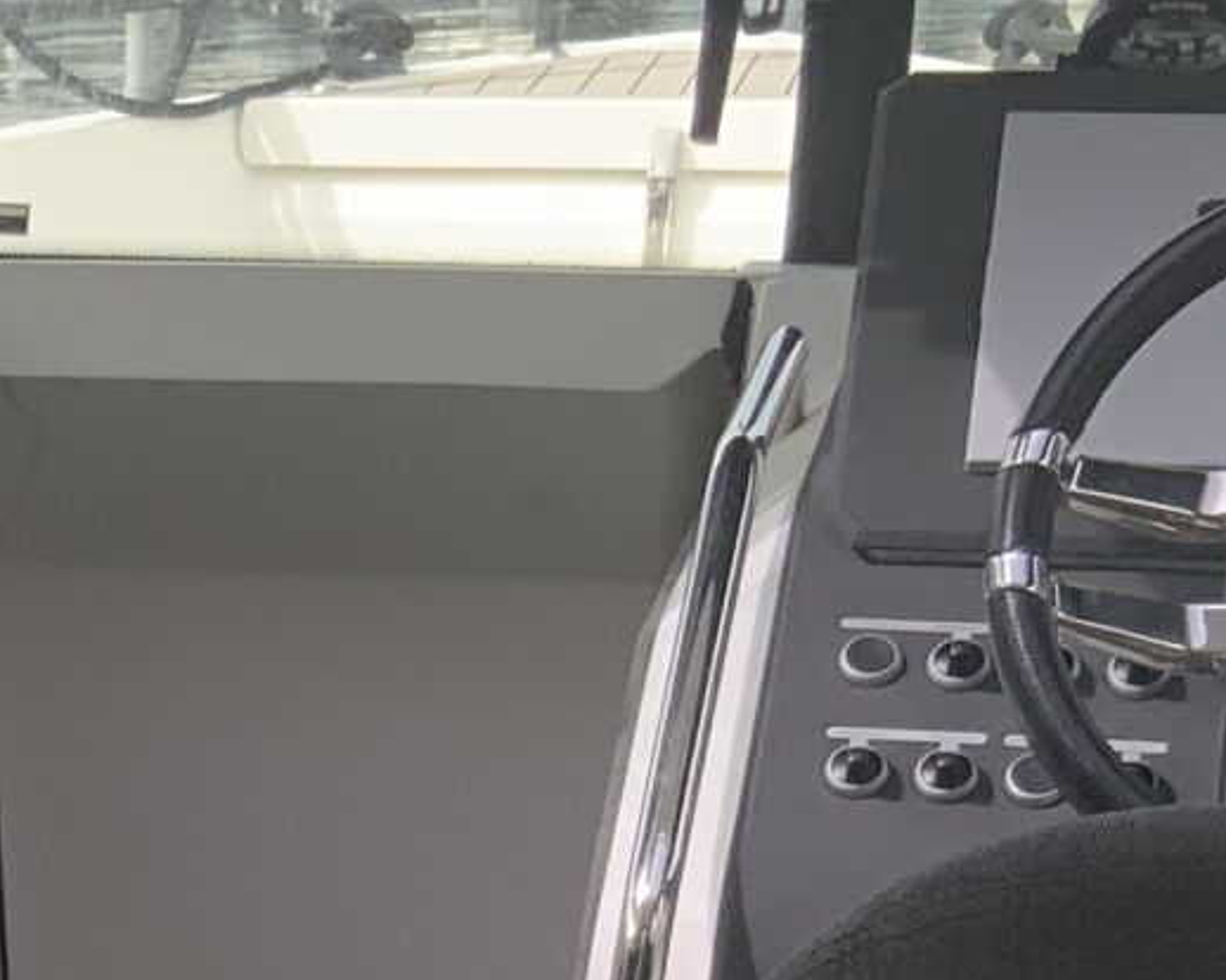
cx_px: -722
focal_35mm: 140
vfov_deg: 10.6
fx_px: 5078
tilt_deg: -21.2
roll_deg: +0.4
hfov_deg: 12.9
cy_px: 1515
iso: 16
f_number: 1.8
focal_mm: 3
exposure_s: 1/666
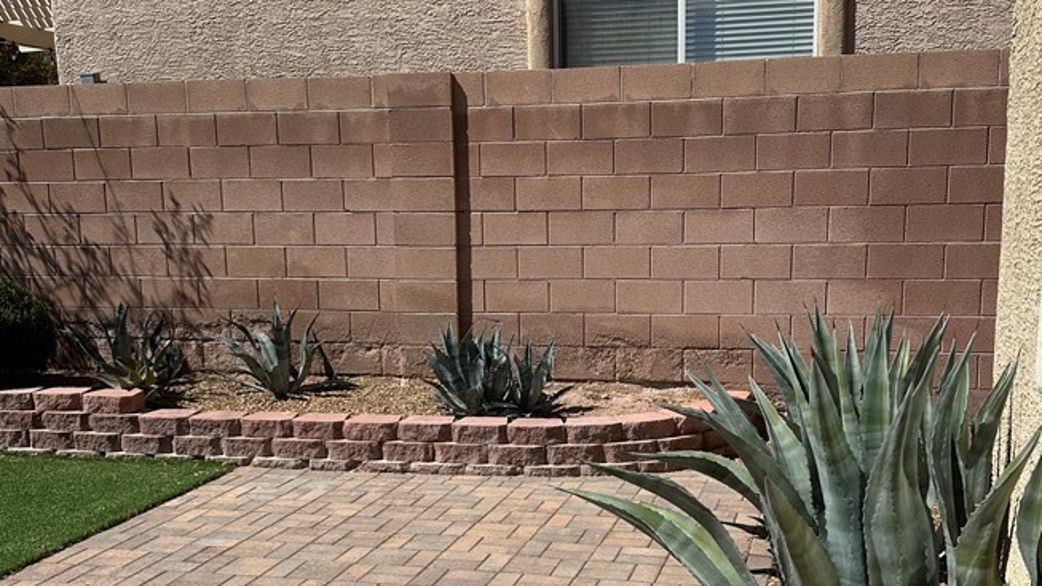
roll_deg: +0.3
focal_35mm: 41
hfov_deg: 49.4
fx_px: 1133
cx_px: 551
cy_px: 380
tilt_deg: -8.7
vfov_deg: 28.8
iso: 80
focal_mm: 6.86
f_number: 1.78
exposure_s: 1/6623
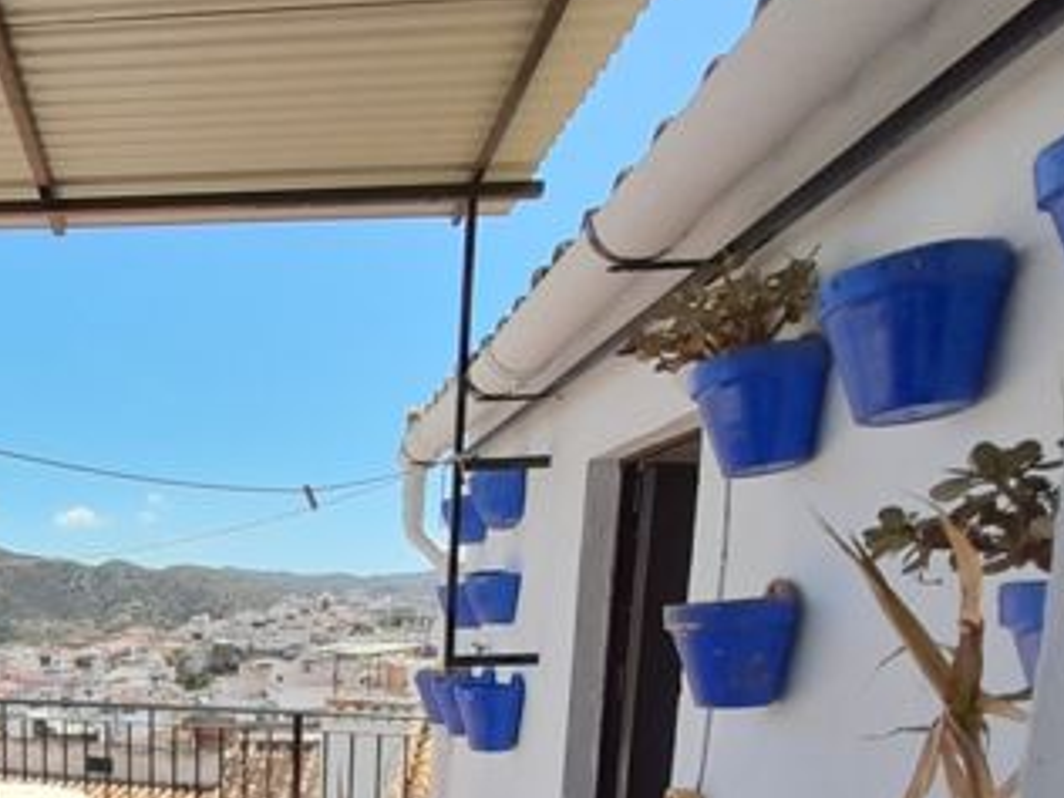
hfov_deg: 52.6
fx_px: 891
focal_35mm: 29
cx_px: 69
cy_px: 727
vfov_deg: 43.7
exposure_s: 1/675
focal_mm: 1.42
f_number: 2.2
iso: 40
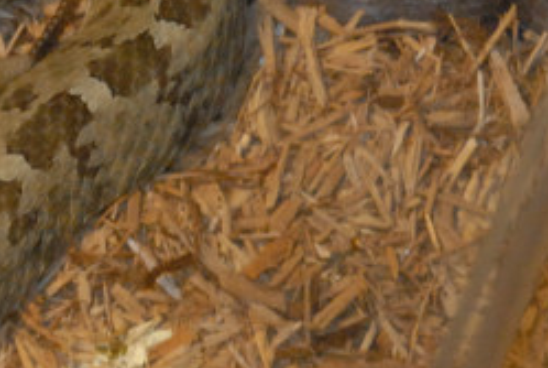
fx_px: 5514
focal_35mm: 362
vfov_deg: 3.8
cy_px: -43
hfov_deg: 5.7
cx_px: -110
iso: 1600
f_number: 5.6
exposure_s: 1/45
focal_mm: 75
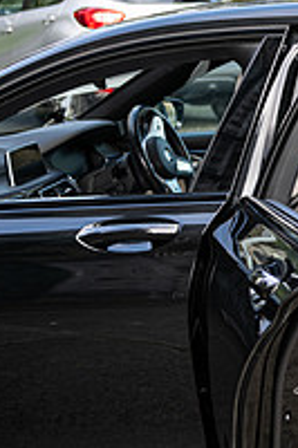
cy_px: 133
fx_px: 1443
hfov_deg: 10.7
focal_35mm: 116
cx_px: 618
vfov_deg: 17.6
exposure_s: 1/160
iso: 125
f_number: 3.5
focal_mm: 40
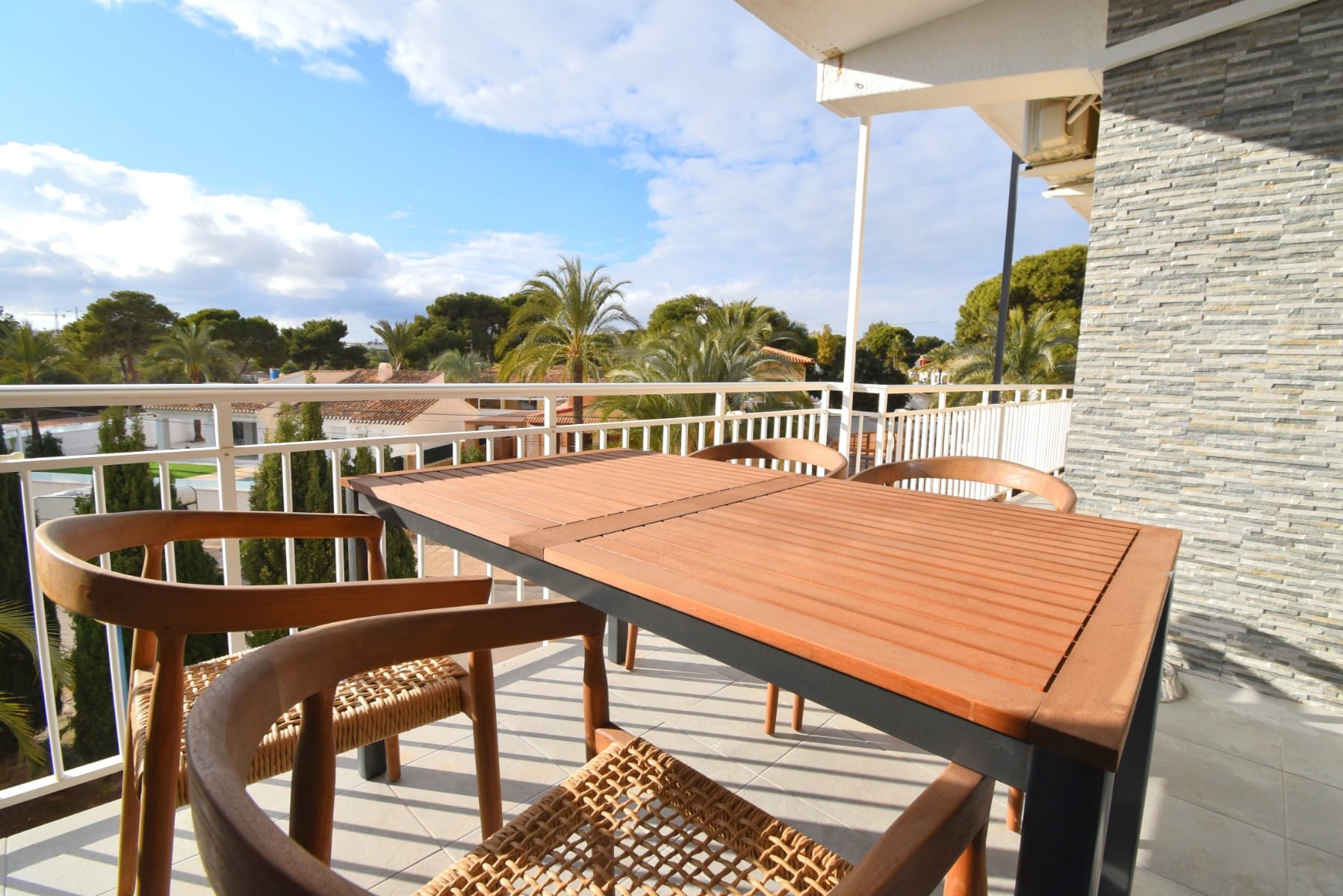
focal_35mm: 15
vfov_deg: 77.4
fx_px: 560
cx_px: 672
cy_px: 448
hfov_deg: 100.4
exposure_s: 1/640
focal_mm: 10
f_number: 8
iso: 200
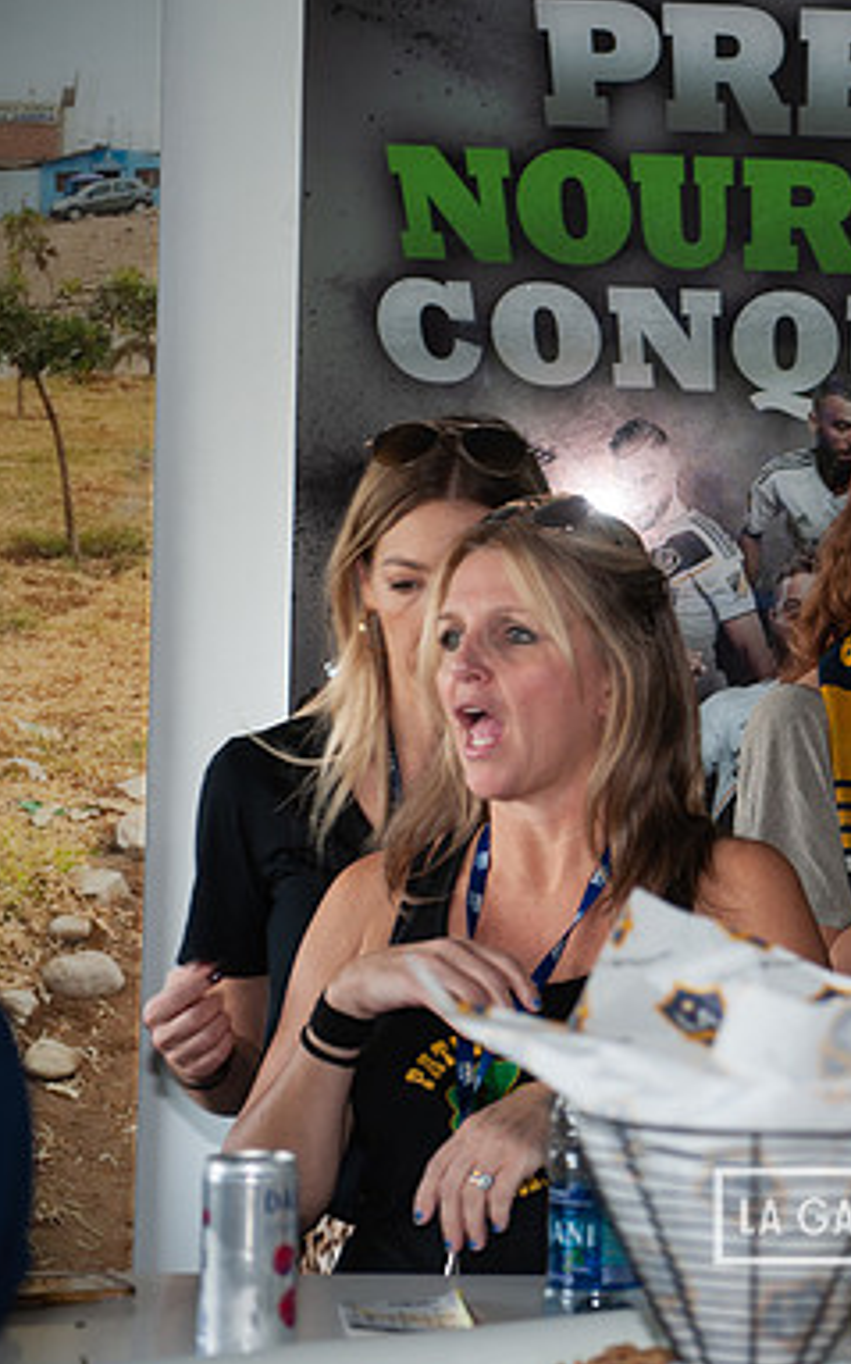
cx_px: 965
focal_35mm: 108
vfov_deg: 19.3
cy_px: 680
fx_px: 4012
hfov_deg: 11.9
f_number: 3.5
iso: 200
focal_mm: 70
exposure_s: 1/60
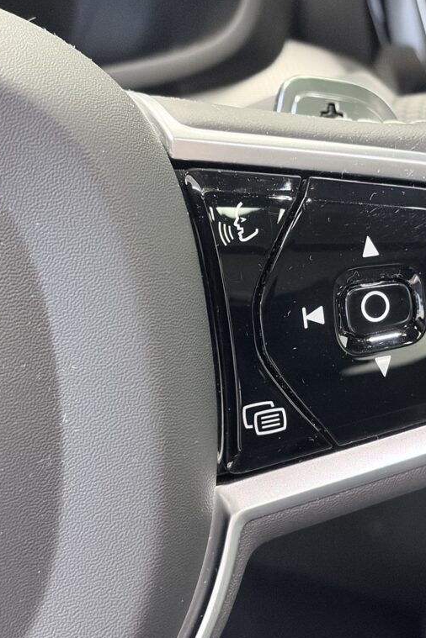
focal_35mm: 73
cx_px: 365
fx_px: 1296
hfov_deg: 18.4
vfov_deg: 27.7
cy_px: 319
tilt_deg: -26.0
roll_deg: -3.2
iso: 320
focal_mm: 5.96
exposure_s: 1/25
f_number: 1.6
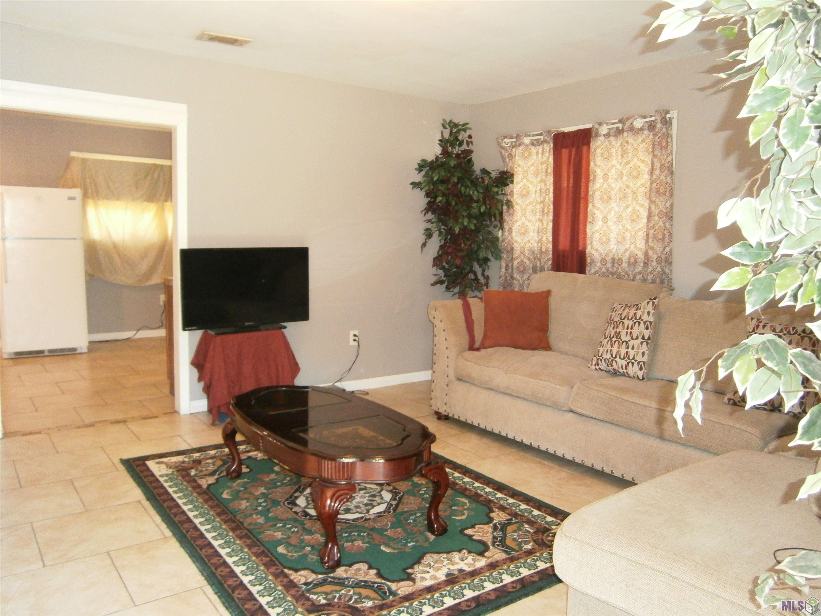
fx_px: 617
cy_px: 308
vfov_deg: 53.1
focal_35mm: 26
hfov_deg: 67.3
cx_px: 410
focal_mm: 4.7
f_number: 2.8
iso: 320
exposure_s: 1/30
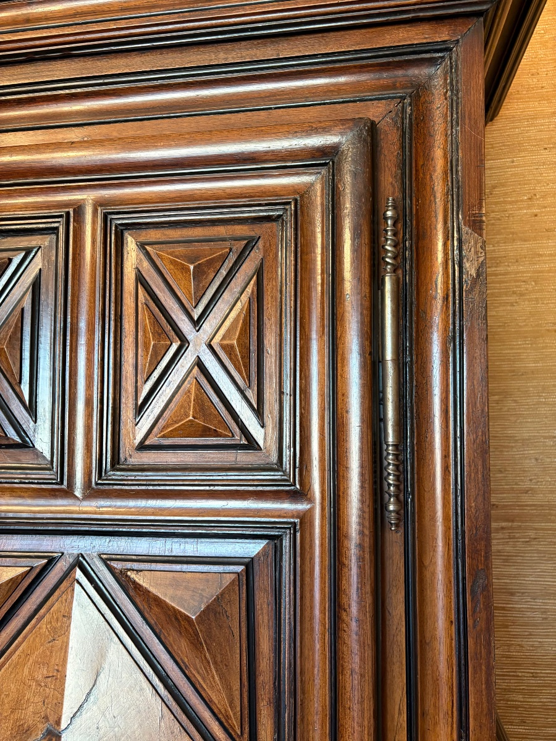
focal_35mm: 26
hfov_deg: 53.1
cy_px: 370
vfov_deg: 67.3
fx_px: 557
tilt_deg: +6.9
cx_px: 278
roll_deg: -0.6
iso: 200
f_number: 1.6
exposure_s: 1/60
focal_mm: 5.96
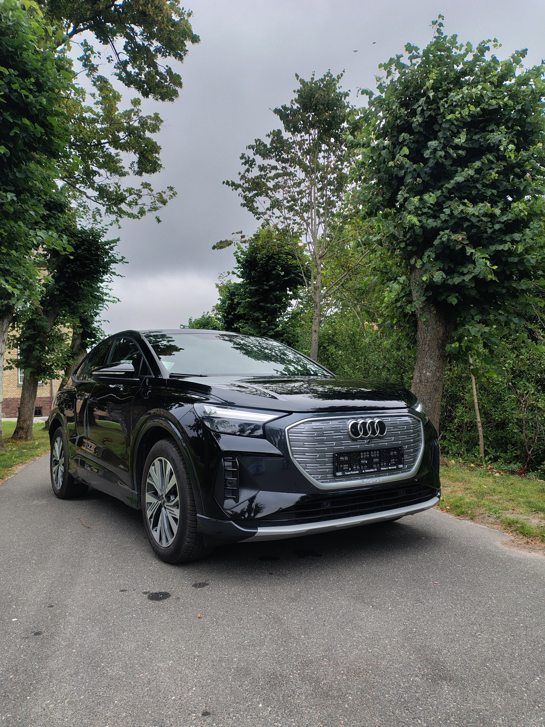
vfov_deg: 69.4
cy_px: 364
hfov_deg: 54.9
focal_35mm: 25
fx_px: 525
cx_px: 272
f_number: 1.7
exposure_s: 1/306
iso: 143
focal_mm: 4.71
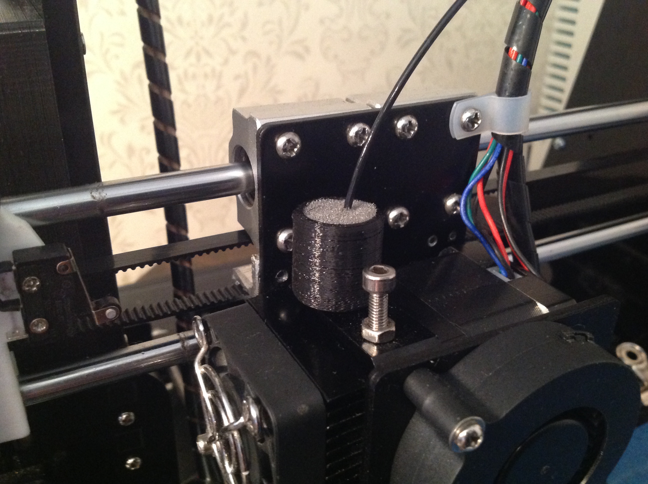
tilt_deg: -27.3
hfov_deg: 52.7
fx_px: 654
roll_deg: -3.0
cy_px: 242
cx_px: 324
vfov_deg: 40.6
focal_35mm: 35
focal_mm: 4.28
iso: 500
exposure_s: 1/15
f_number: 2.4
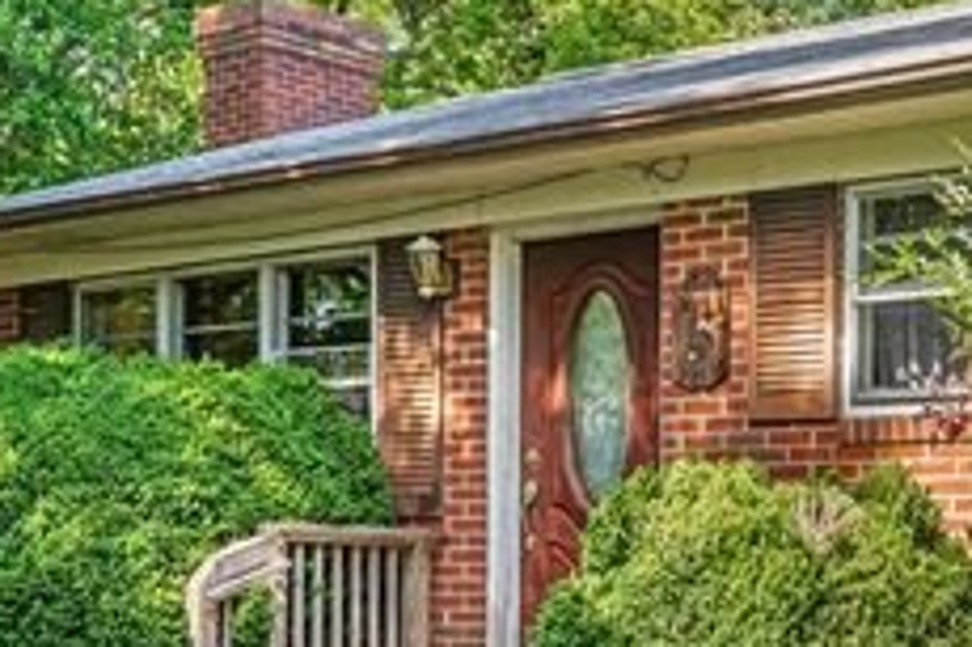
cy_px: 562
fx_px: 2026
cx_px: 562
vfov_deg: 17.9
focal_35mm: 75
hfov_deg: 26.9
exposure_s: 1/200
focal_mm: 34.5
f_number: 8
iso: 100
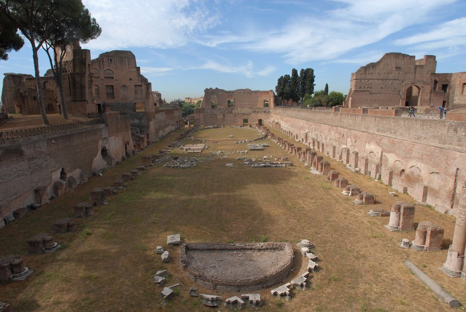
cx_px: 233
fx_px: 272
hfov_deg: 81.1
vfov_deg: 59.6
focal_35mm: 21
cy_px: 156
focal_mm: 14
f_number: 9
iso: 200
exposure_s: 1/320
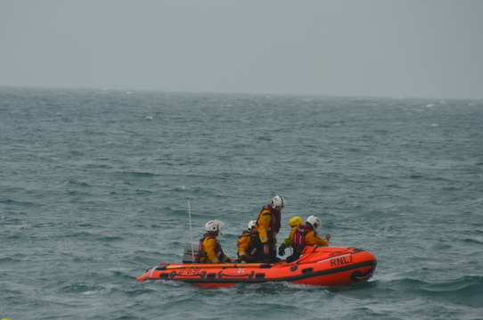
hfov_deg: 4.7
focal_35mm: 443
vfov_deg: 3.1
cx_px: 214
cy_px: 163
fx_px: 5931
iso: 100
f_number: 5.6
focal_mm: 200
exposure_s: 1/250
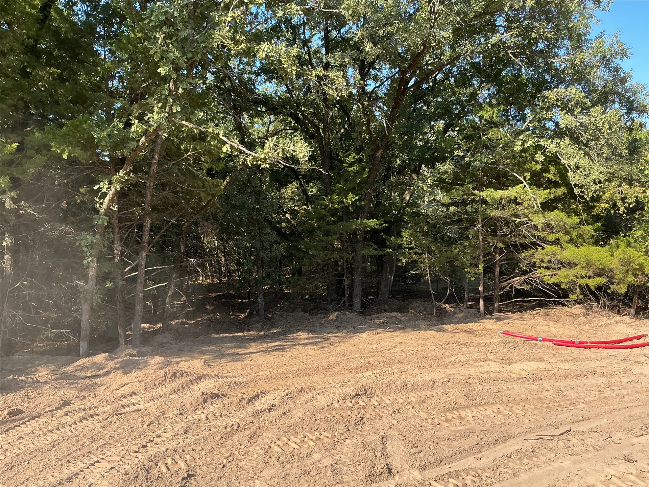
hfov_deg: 61.7
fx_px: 544
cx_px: 324
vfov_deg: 48.2
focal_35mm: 29
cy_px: 244
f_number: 1.8
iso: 25
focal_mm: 3
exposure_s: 1/657
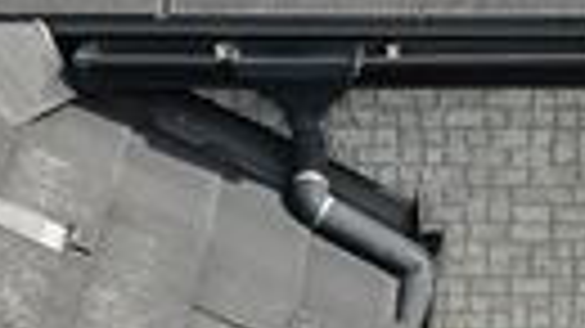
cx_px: 400
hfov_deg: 16.6
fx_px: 2000
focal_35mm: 129
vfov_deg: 9.1
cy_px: 517
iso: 100
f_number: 2.8
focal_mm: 4.39
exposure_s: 1/800
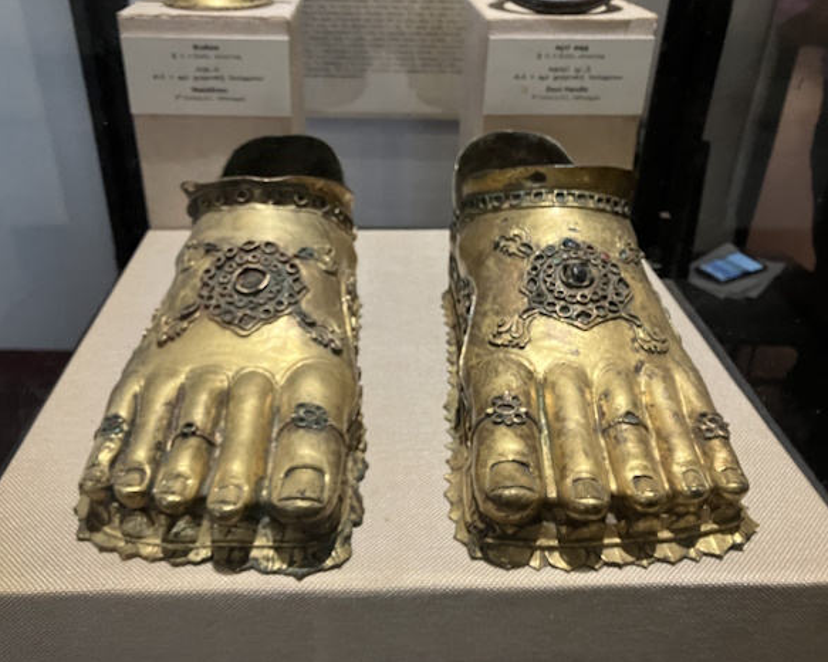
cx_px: 385
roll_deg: -0.4
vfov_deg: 48.5
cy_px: 338
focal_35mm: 30
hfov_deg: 58.7
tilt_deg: -28.3
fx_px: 735
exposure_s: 1/50
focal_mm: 3.99
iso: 320
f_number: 1.8
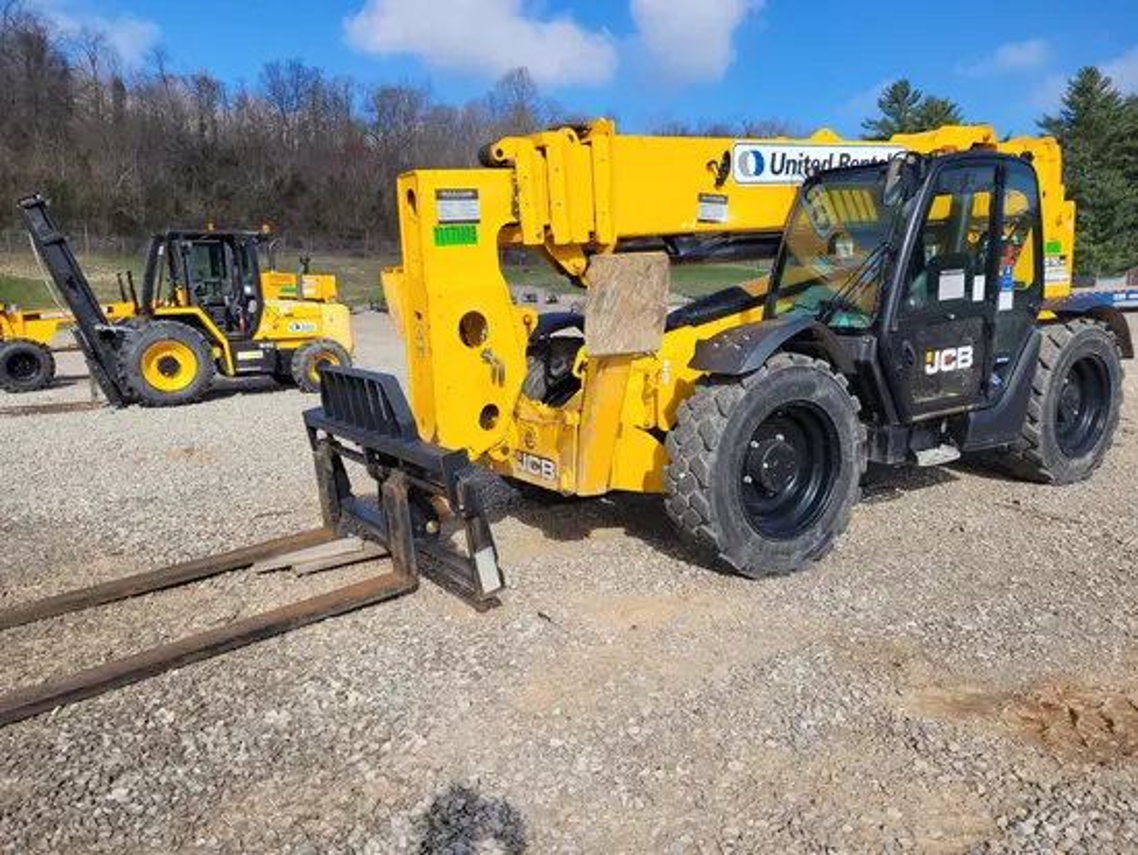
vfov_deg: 53.1
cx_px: 569
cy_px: 428
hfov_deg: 67.3
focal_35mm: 26
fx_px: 855
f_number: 1.8
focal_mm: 5.4
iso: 40
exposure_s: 1/2359
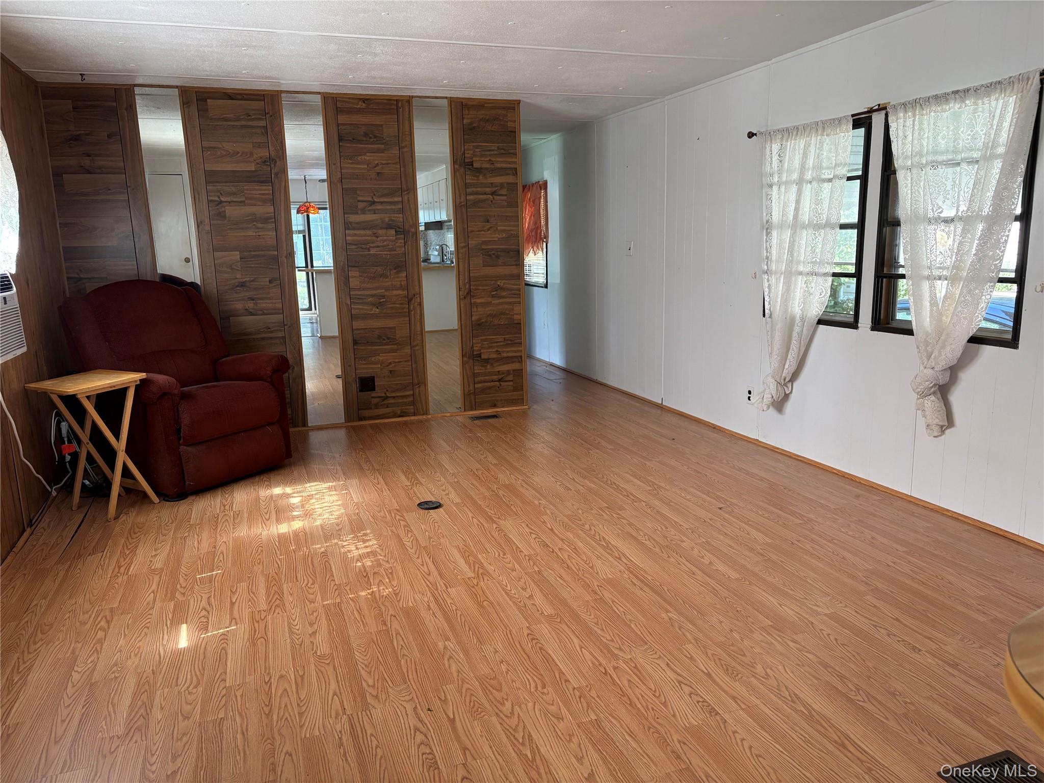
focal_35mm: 26
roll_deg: +1.8
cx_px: 522
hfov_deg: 67.3
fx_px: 784
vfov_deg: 53.1
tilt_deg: -10.1
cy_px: 392
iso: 125
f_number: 1.6
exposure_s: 1/103
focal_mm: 5.96
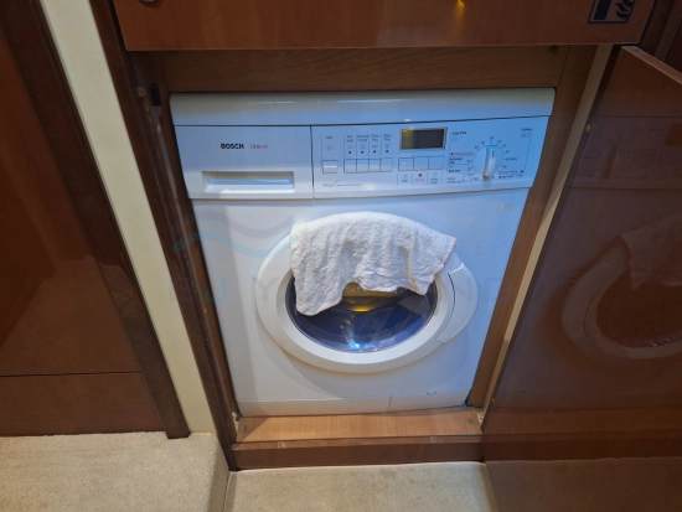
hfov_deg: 73.9
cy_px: 256
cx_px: 341
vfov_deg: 58.9
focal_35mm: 23
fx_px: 453
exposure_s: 1/20
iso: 500
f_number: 1.8
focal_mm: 5.54
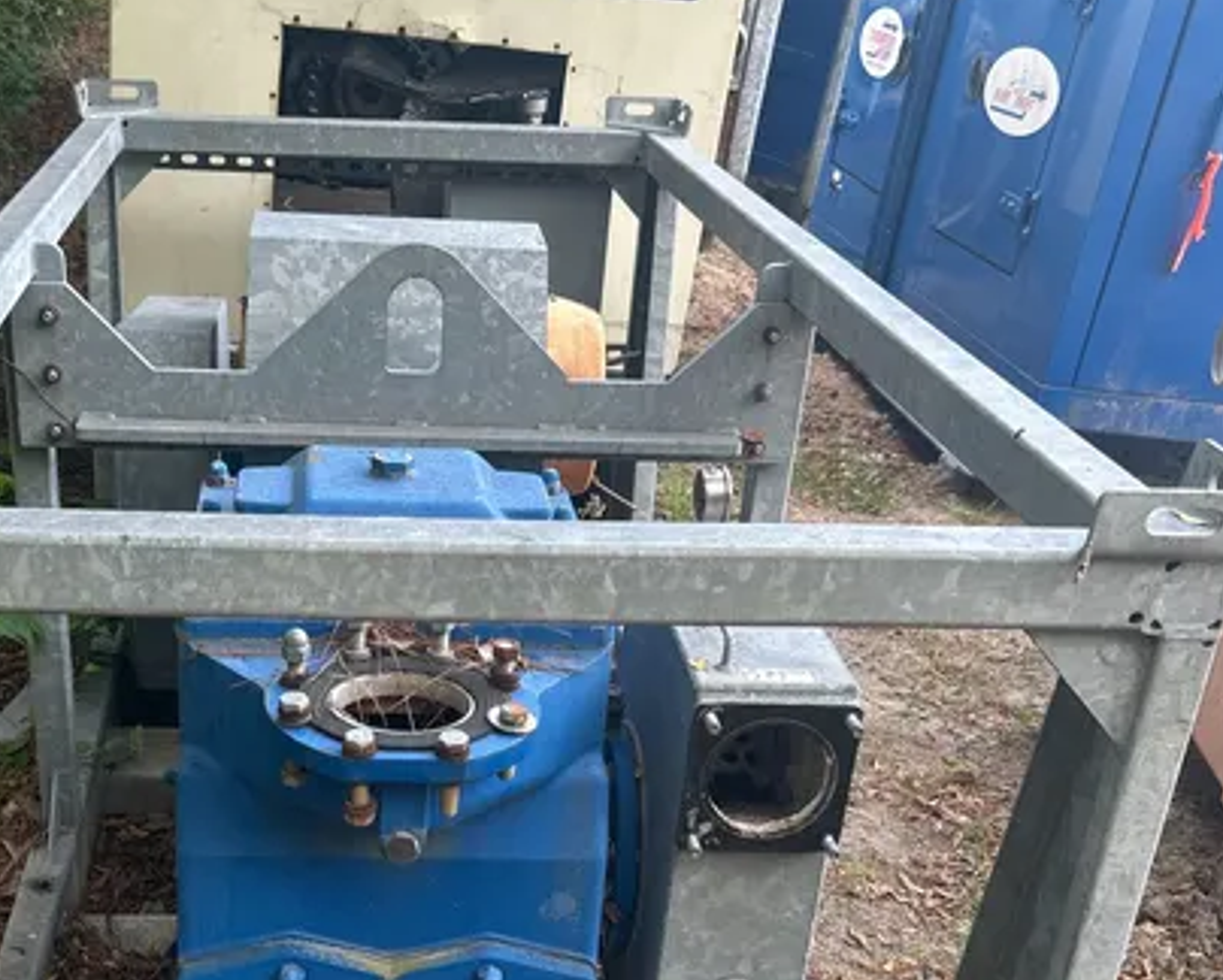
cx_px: 400
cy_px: 797
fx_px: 1667
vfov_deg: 31.8
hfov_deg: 39.8
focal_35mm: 46
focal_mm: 5.7
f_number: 1.5
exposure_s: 1/121
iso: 40
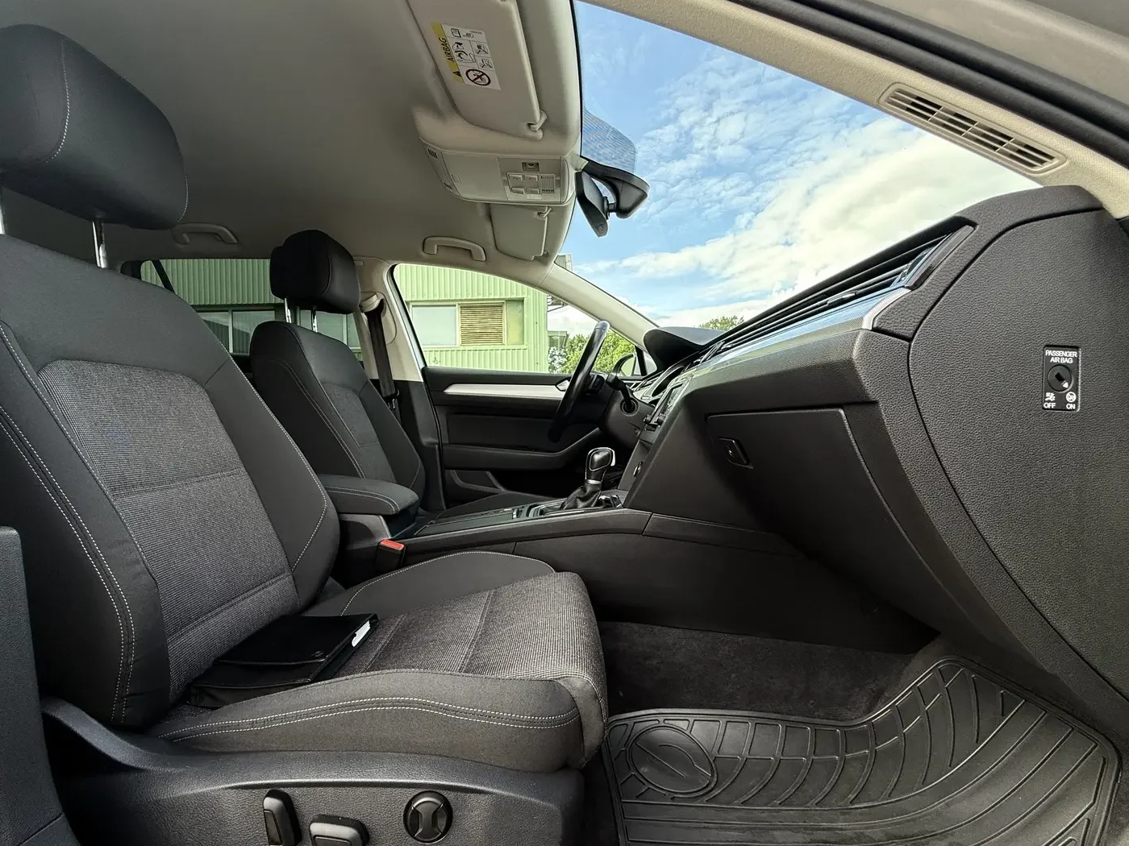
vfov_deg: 78.1
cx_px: 537
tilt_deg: -1.1
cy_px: 438
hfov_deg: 94.4
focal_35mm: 16
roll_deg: +0.8
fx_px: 522
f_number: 2.2
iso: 64
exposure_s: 1/108
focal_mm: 2.22
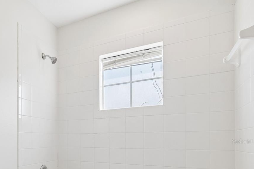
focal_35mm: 28
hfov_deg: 55.8
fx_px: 198
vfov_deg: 43.6
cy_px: 141
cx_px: 21
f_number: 7.1
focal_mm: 10
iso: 100
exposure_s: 1/40
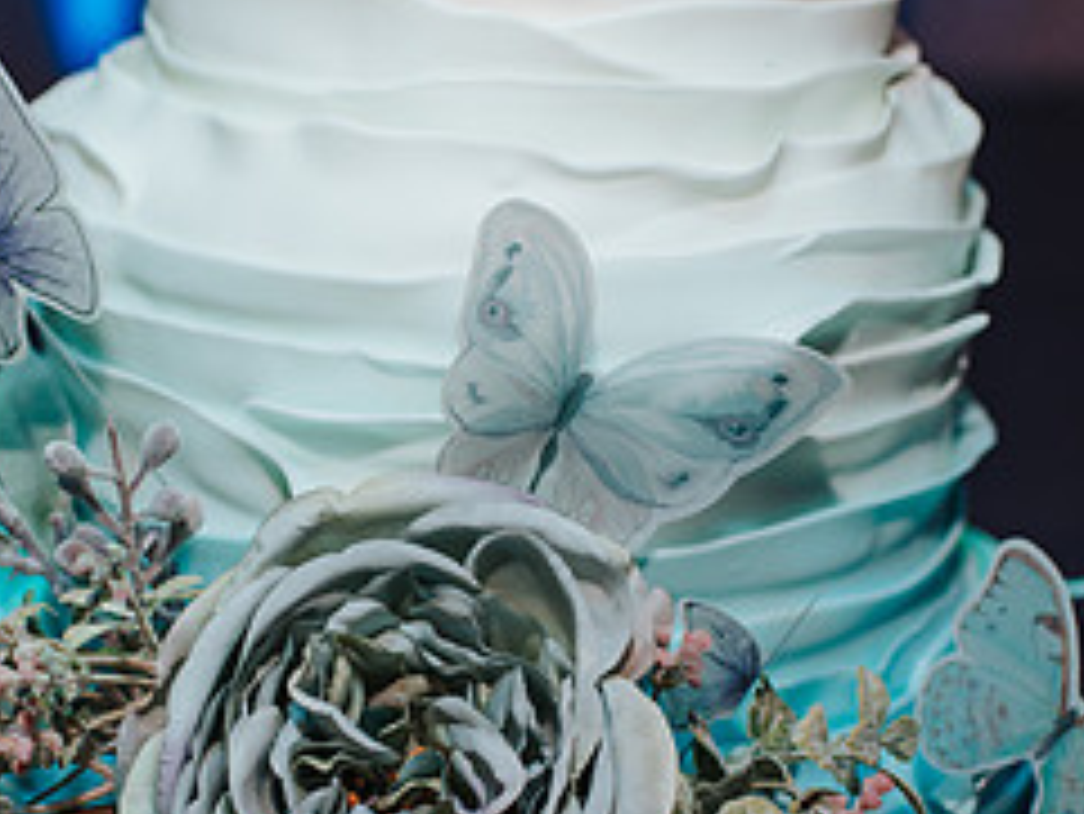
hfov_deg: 24.1
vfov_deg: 18.1
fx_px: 2538
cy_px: 636
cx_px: 414
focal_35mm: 81
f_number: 2.8
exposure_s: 1/200
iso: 640
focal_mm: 35
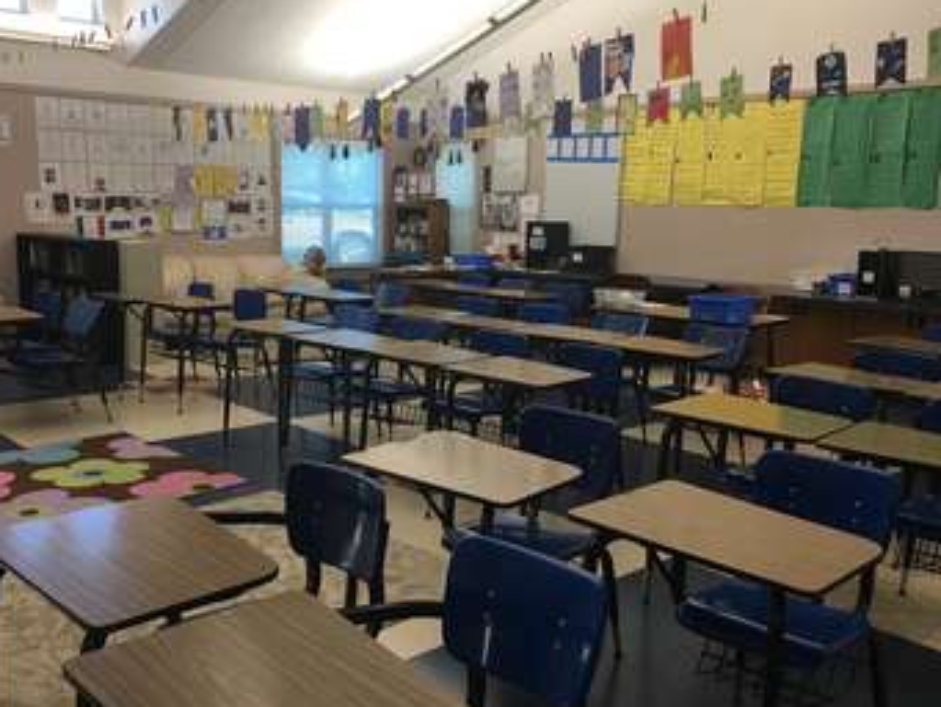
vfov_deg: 41.8
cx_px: 436
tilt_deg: -6.3
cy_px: 356
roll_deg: -1.2
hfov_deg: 53.9
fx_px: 925
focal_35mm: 34
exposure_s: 1/30
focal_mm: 4.15
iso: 32
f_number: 2.2
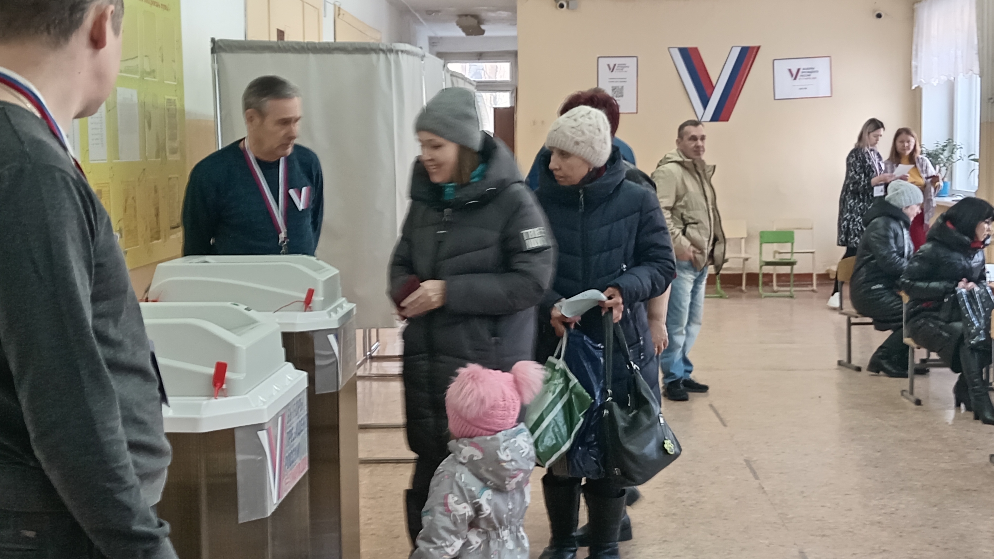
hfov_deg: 39.2
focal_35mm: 53
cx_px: 492
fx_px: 1397
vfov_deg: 22.6
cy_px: 261
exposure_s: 1/25
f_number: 1.8
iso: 334
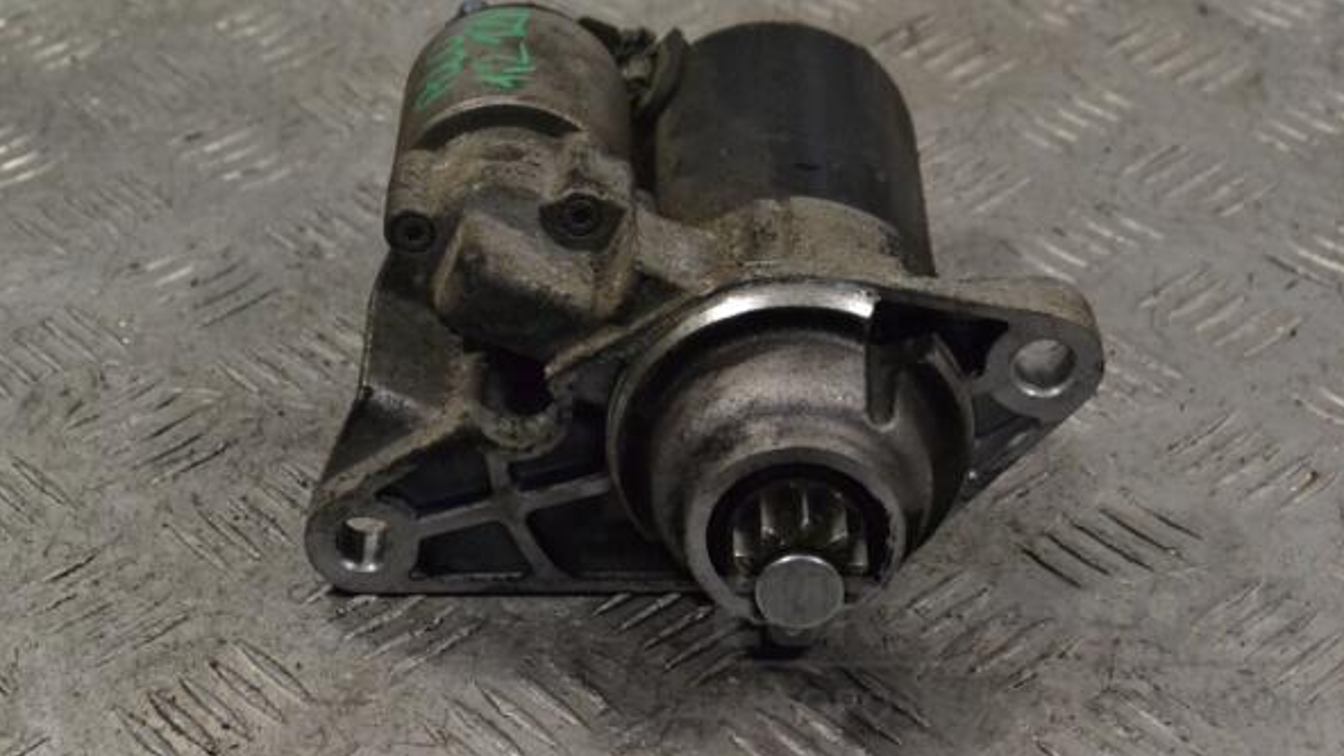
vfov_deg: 13.8
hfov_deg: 24.3
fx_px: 3119
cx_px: 672
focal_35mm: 88
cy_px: 309
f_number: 9
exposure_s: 1/320
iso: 3200
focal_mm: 55
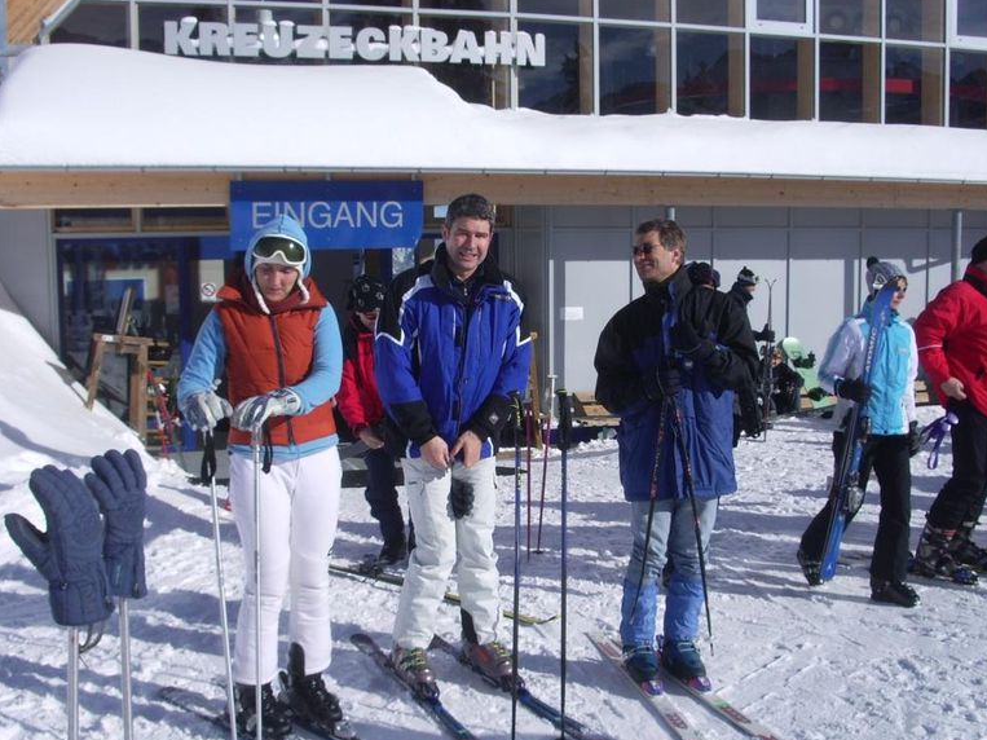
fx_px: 1226
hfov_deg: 43.8
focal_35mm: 43
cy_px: 382
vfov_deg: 33.6
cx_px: 515
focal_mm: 6.8
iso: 50
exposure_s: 1/800
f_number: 4.6
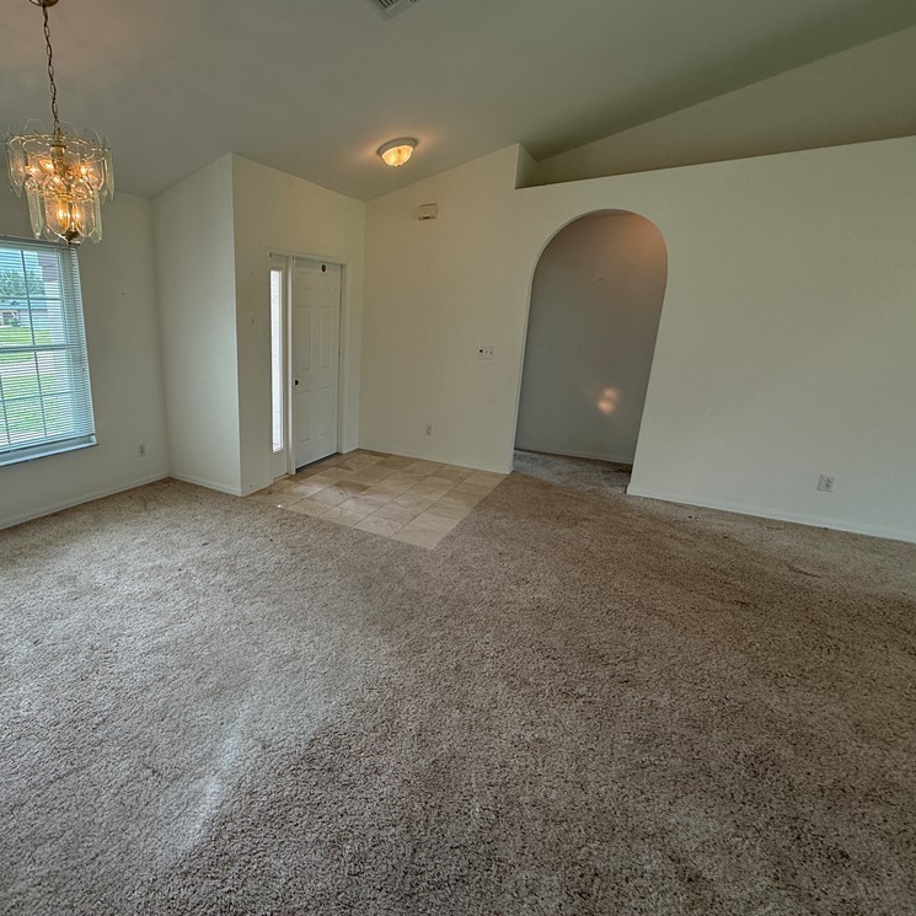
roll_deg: +0.2
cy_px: 445
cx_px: 298
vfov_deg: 83.9
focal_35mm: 17
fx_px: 509
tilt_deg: -12.6
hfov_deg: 80.9
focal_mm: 2.22
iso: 80
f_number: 2.2
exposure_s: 1/120
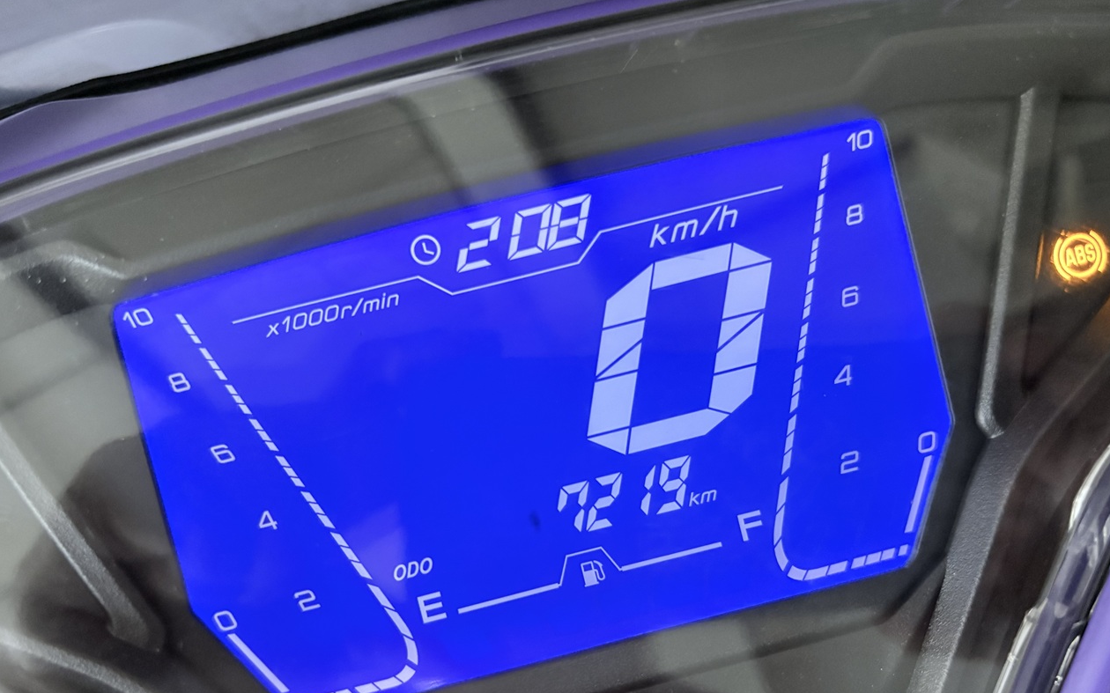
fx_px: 847
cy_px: 419
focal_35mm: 28
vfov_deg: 44.3
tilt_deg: -50.0
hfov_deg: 66.5
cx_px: 549
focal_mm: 5.96
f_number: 1.6
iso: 640
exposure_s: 1/36
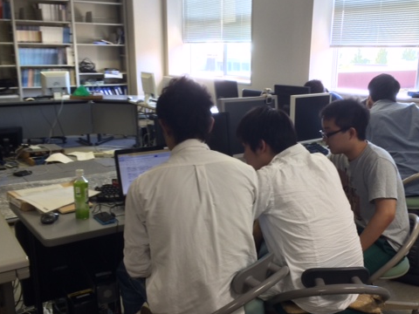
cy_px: 185
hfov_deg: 46.7
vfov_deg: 35.9
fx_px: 484
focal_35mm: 40
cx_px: 238
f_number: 2.2
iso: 50
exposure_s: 1/30
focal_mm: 4.12
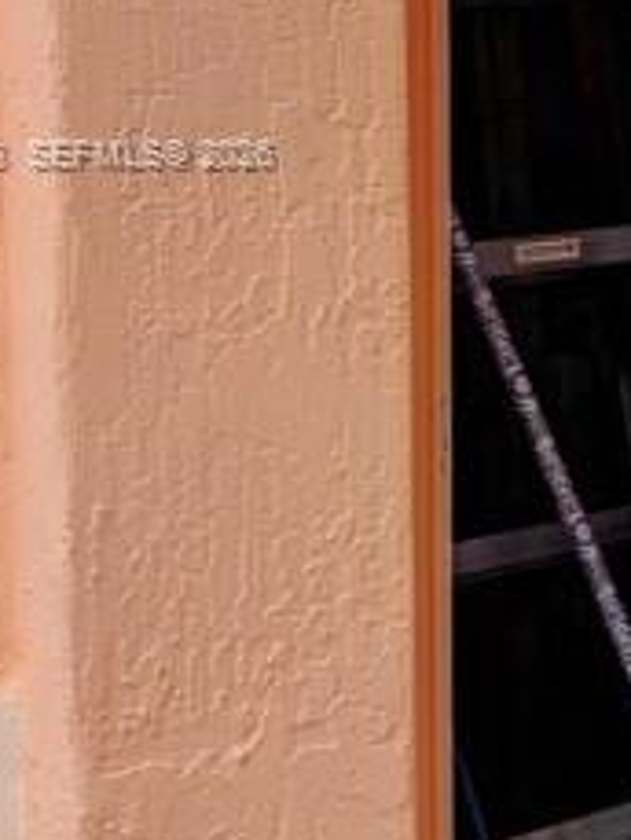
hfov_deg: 14.8
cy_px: 158
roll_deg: -0.9
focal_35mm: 94
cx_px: 884
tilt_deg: -6.1
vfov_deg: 20.6
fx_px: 2283
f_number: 1.8
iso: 20
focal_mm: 3.99
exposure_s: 1/490
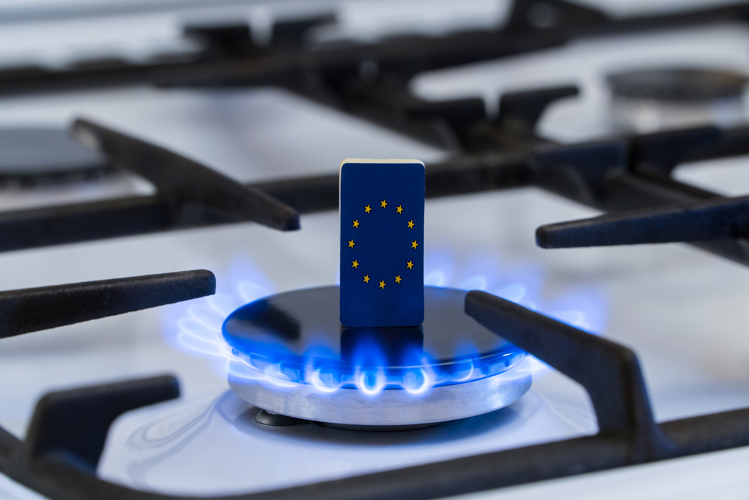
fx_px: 2684
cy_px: 250
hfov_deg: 15.9
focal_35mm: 129
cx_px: 374
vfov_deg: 10.6
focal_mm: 86
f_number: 5.6
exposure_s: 1/5
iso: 640
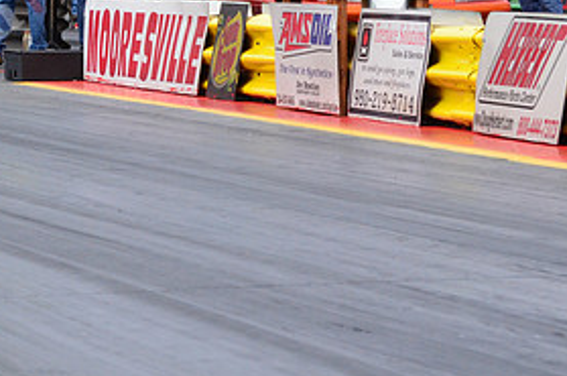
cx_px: 55
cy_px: -4
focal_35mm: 212
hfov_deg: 9.7
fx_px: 3333
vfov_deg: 6.4
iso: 1000
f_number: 8
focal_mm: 68
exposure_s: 1/1000
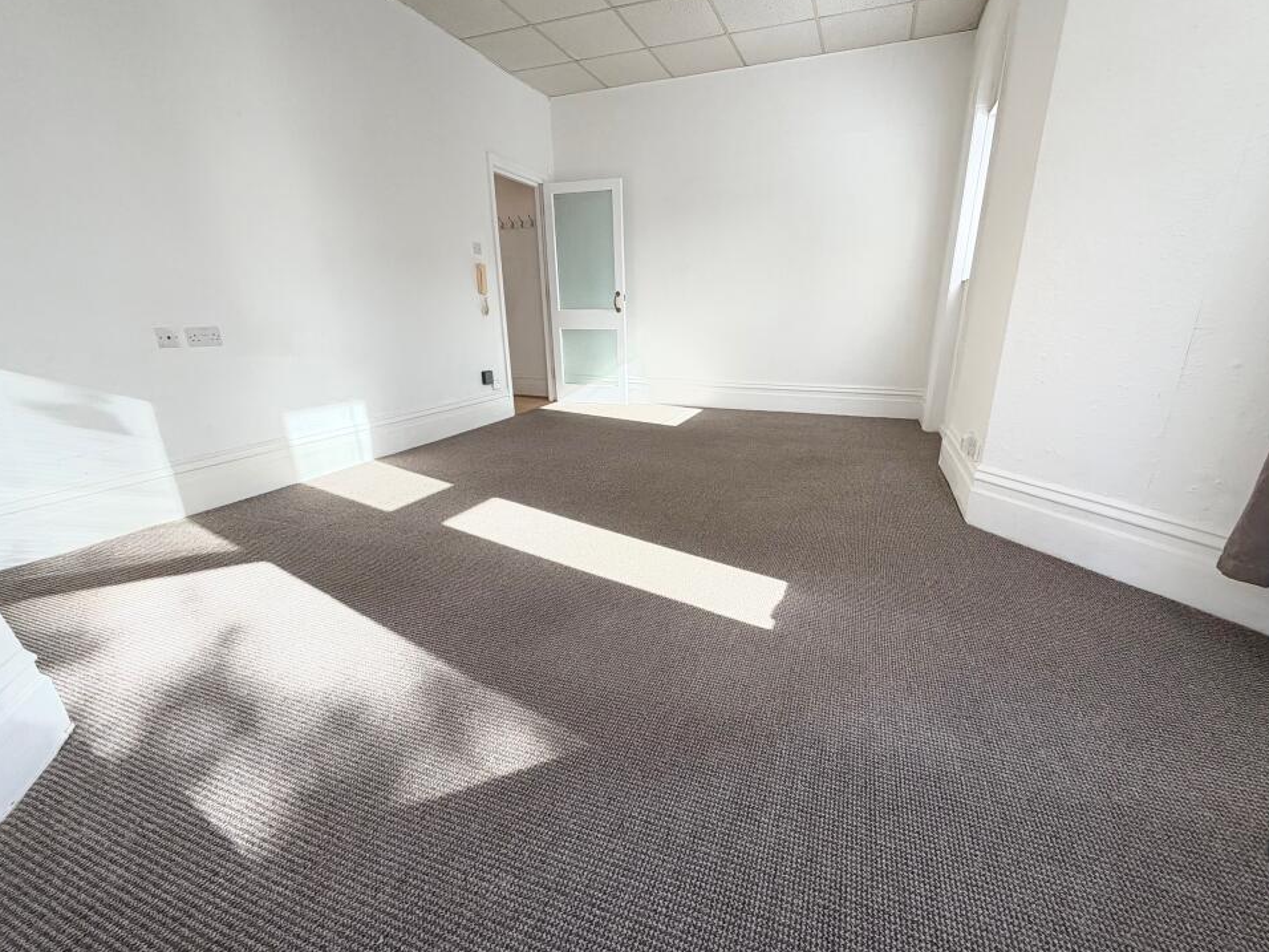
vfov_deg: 81.7
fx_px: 550
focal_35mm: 15
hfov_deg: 98.1
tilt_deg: -18.4
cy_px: 491
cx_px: 672
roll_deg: -0.8
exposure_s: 1/181
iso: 40
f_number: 2.2
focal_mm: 2.22
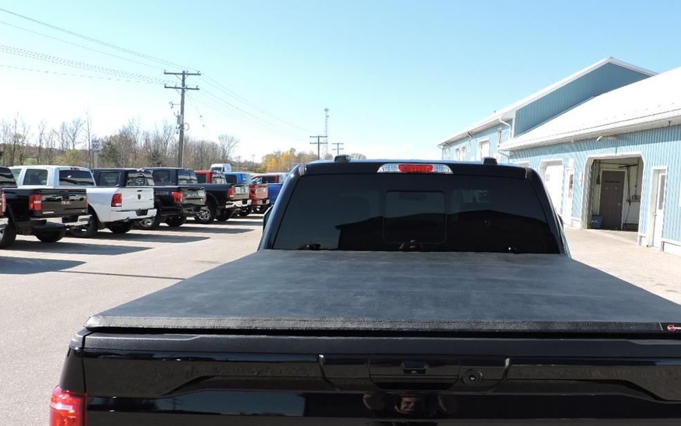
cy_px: 230
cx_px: 415
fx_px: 612
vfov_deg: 38.3
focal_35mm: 33
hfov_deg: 57.6
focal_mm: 4.3
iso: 100
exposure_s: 1/800
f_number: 3
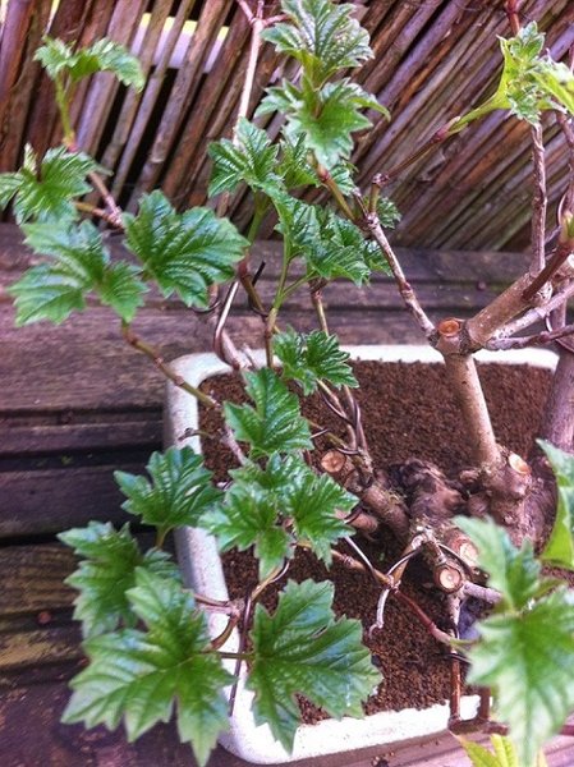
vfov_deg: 52.7
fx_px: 775
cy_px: 384
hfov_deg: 40.6
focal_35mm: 35
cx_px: 287
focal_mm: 3.85
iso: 80
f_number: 2.8
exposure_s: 1/40
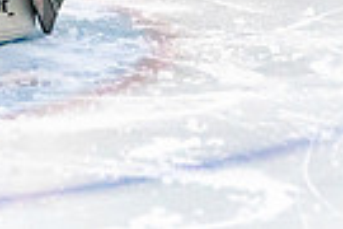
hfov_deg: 3.6
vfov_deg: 2.4
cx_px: -210
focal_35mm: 563
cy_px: -261
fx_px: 5364
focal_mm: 113
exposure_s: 1/1250
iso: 3200
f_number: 2.8
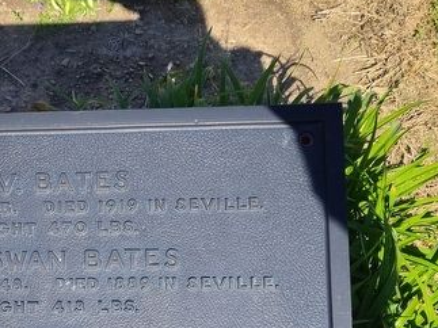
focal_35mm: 57
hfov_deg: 32.7
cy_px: 268
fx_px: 721
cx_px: 76
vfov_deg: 25.2
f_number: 1.8
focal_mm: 5.56
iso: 100
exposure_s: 1/1173
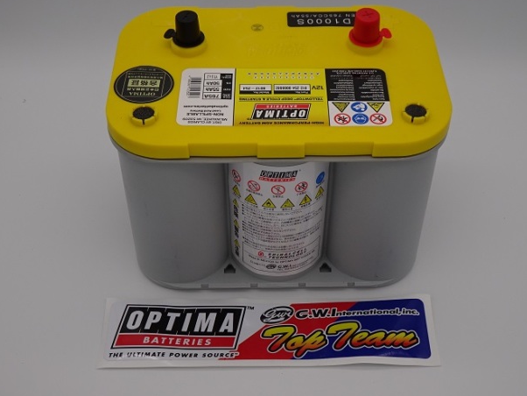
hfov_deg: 37.5
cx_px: 271
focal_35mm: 51
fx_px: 777
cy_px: 190
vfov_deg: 28.6
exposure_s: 1/80
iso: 80
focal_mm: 8.18
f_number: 4.5
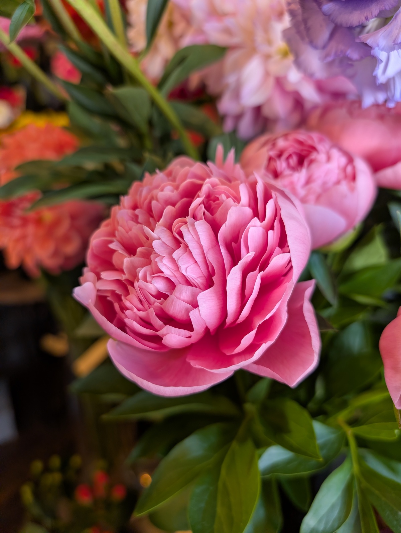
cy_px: 266
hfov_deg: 56.9
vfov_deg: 71.5
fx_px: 370
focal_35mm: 24
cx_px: 200
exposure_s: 1/120
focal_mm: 6.9
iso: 146
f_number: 1.68
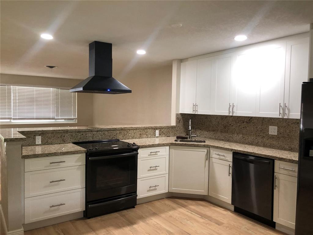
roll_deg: -0.7
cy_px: 118
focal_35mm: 28
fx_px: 253
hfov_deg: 63.4
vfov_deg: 49.7
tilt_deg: -3.3
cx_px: 156
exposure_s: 1/20
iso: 40
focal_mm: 4
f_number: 1.8
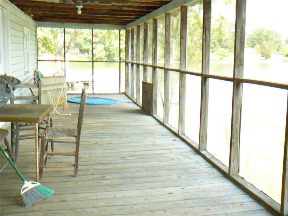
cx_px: 144
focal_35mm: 35
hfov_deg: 52.6
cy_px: 108
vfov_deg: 40.7
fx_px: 291
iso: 80
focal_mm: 5.2
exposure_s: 1/40
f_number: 2.8
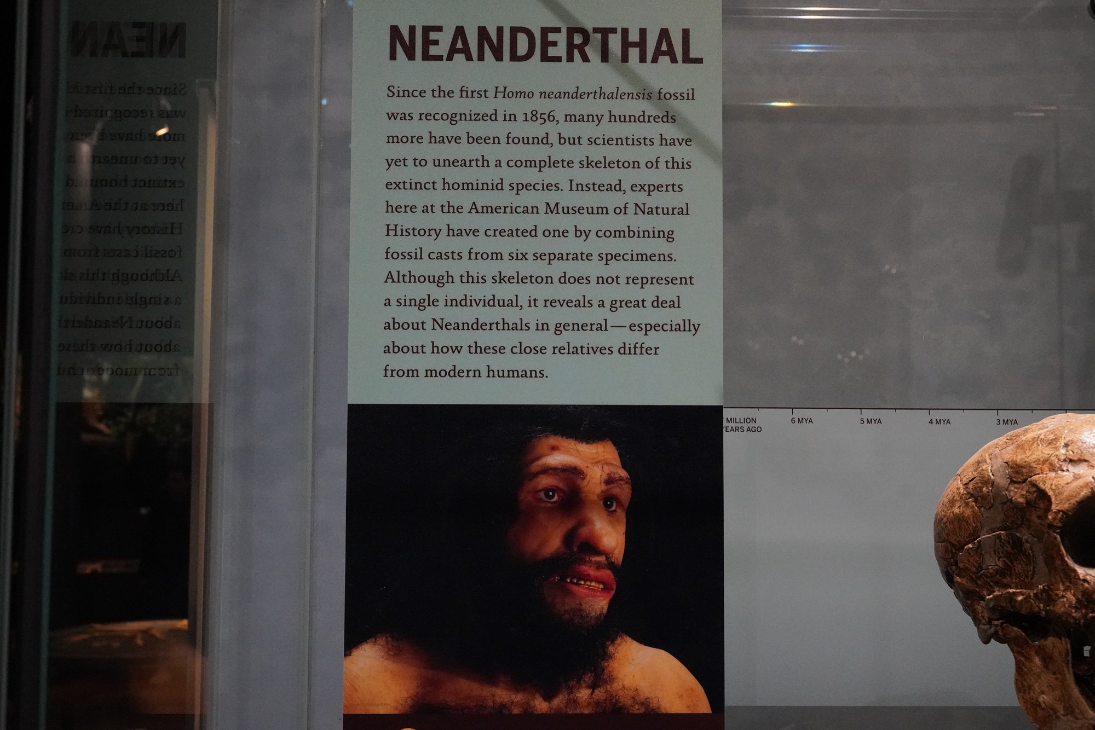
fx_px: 913
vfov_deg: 43.6
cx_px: 548
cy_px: 365
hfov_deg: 61.9
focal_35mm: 30
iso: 10000
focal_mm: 30
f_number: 8
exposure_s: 1/80
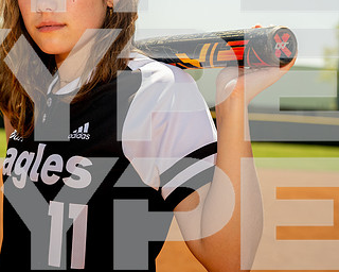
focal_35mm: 97
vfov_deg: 15.8
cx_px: 96
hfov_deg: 19.7
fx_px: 973
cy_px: 86
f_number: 4.5
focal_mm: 57
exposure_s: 1/250
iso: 250
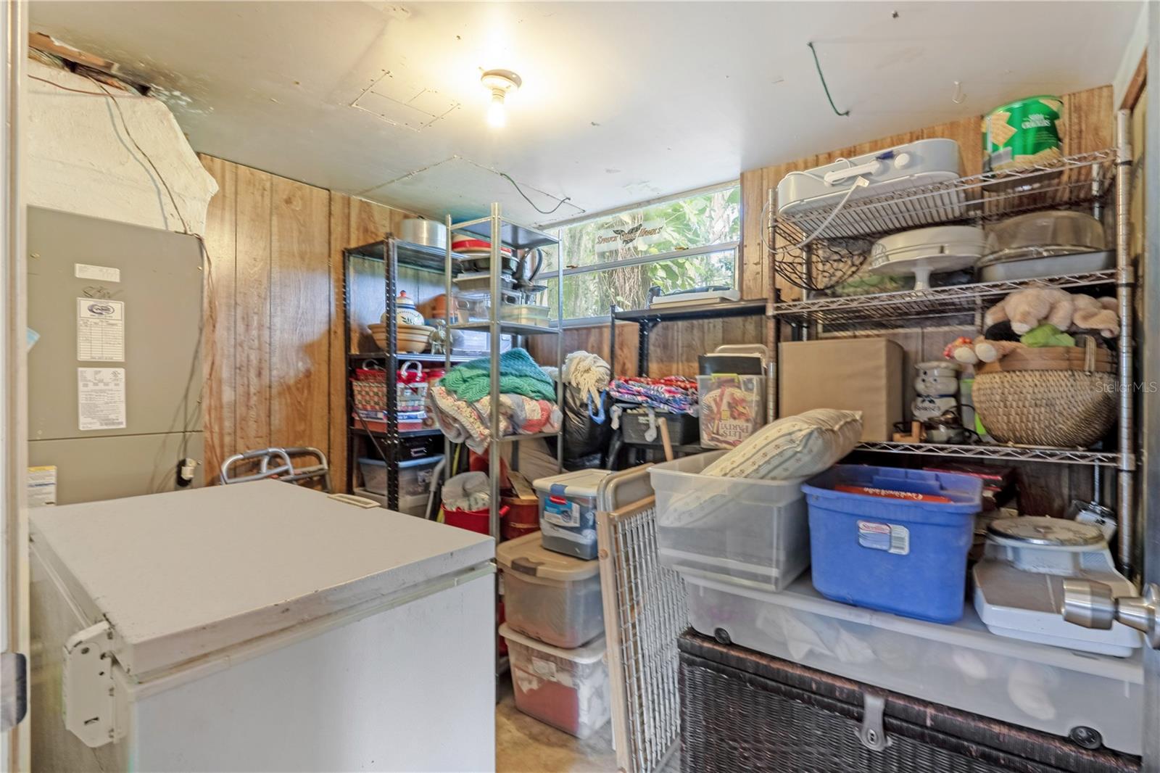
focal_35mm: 16
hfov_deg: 95.0
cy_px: 386
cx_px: 580
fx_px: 532
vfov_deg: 72.0
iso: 250
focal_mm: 11
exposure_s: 1/20
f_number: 9
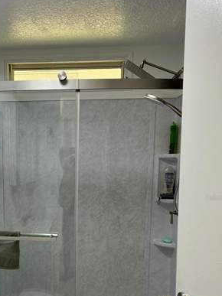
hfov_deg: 32.8
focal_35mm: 43
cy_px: 197
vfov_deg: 43.3
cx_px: 51
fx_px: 368
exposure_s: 1/120
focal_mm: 5.7
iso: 64
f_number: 1.5
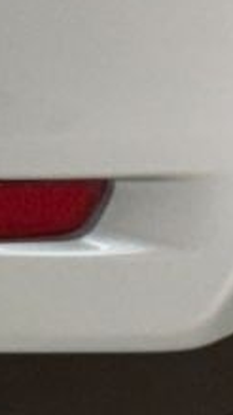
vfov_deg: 4.6
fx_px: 5036
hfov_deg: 2.6
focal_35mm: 458
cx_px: -112
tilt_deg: -11.8
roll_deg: -0.2
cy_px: -659
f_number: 1.78
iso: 64
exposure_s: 1/120
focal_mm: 6.76
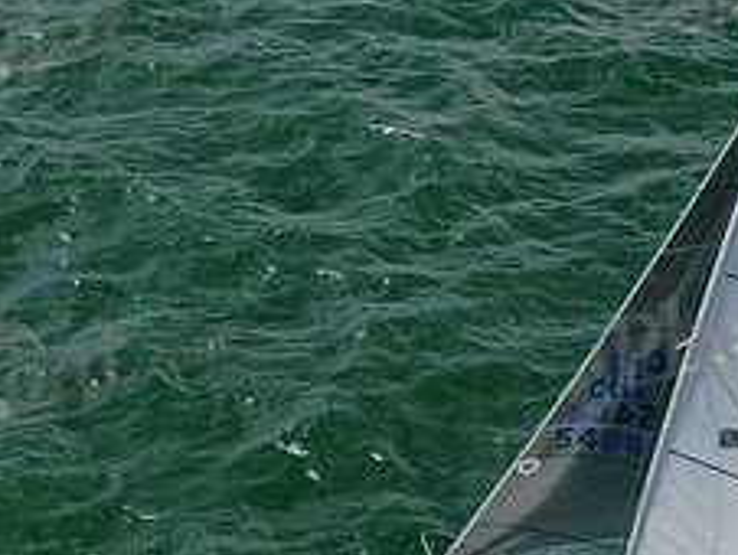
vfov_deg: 12.0
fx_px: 2625
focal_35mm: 123
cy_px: 537
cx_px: 421
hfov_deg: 16.0
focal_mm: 8.6
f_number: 3.8
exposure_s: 1/1000
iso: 100
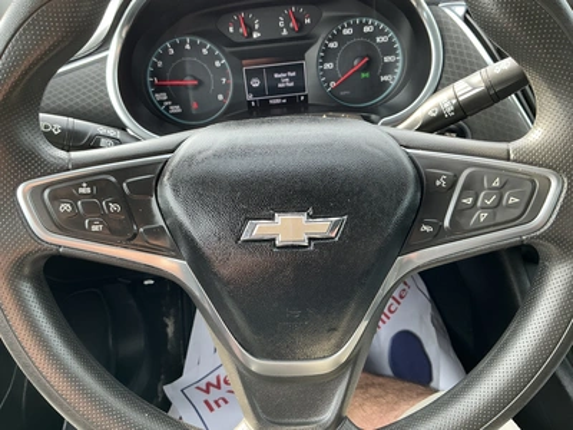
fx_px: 463
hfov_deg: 63.4
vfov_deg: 49.7
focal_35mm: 28
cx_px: 286
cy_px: 215
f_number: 1.8
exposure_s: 1/122
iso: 64
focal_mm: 3
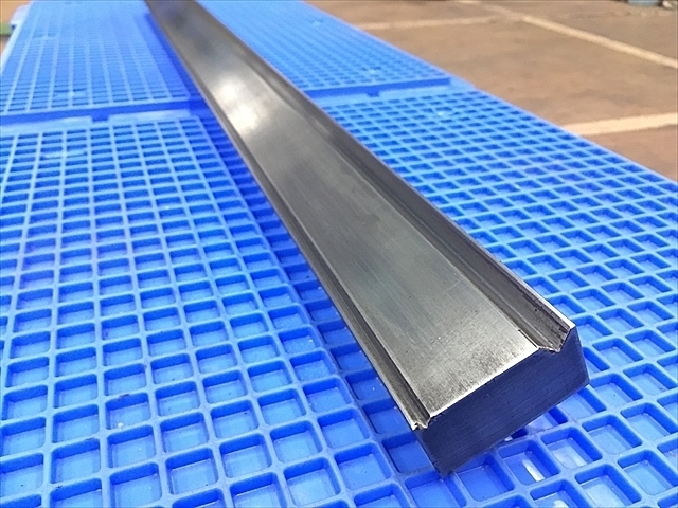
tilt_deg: -31.4
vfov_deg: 48.2
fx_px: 568
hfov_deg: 61.7
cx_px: 339
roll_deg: -0.2
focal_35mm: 29
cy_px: 254
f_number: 2.2
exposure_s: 1/30
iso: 200
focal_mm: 4.15
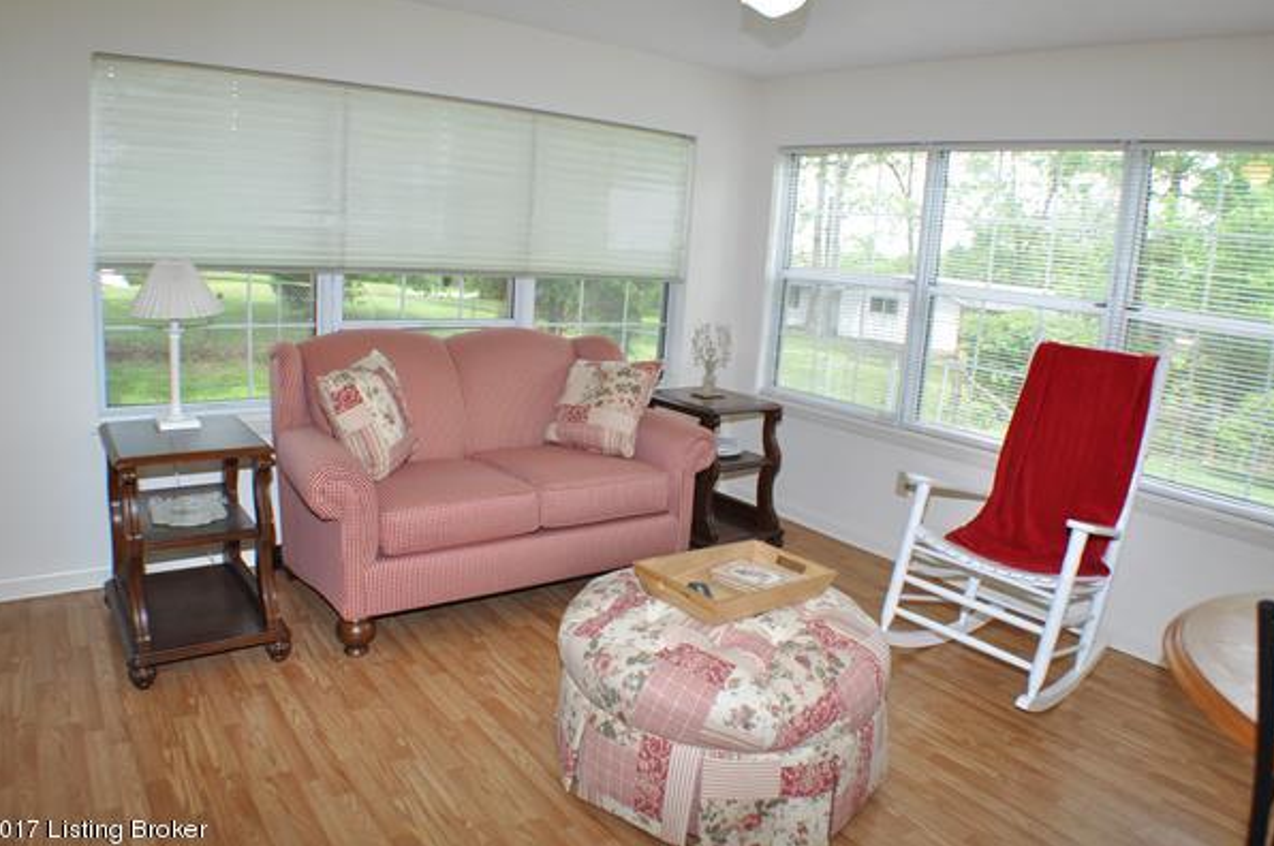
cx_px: 635
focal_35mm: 29
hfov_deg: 63.7
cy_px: 413
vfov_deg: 44.9
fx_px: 1025
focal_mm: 18
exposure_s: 1/125
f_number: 5.6
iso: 400
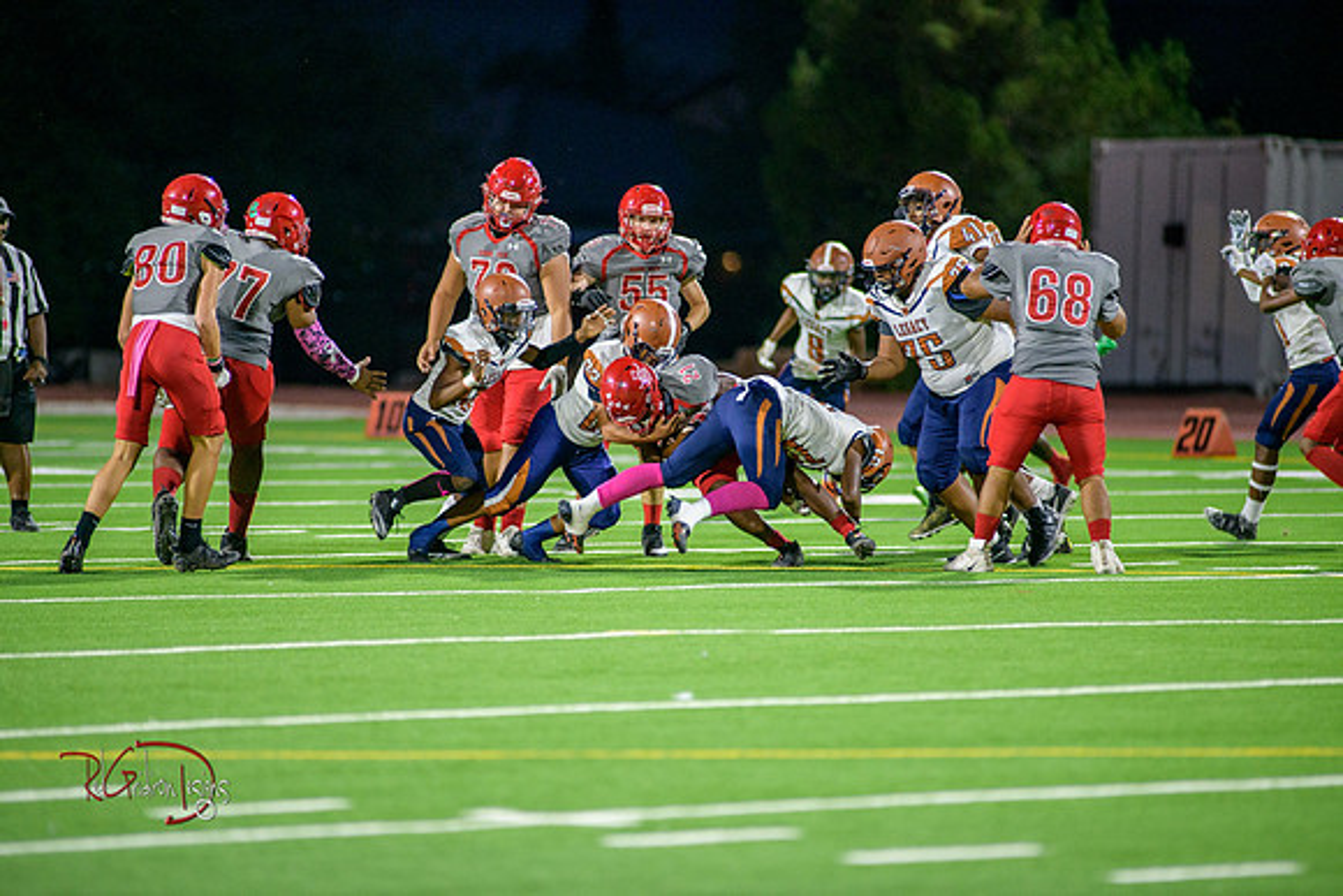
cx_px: 672
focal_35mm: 300
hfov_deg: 6.9
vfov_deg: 4.6
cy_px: 448
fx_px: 11194
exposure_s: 1/400
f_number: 2.8
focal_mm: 300
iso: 1600
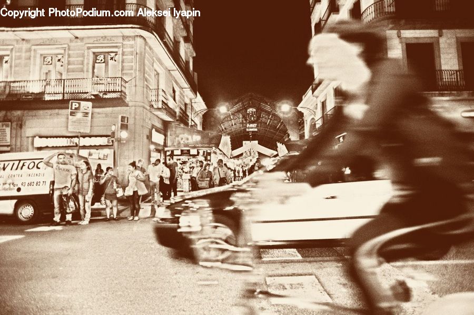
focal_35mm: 19
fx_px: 250
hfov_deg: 86.9
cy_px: 158
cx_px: 237
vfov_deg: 64.5
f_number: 2.8
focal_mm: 19
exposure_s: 1/60
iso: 1600
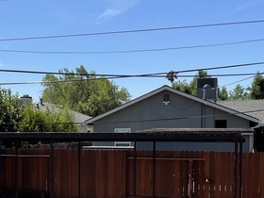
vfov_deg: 23.3
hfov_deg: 30.2
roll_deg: +0.3
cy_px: 157
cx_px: 40
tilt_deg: -2.9
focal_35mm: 62
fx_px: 473
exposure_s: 1/3401
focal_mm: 4.2
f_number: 1.6
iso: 32
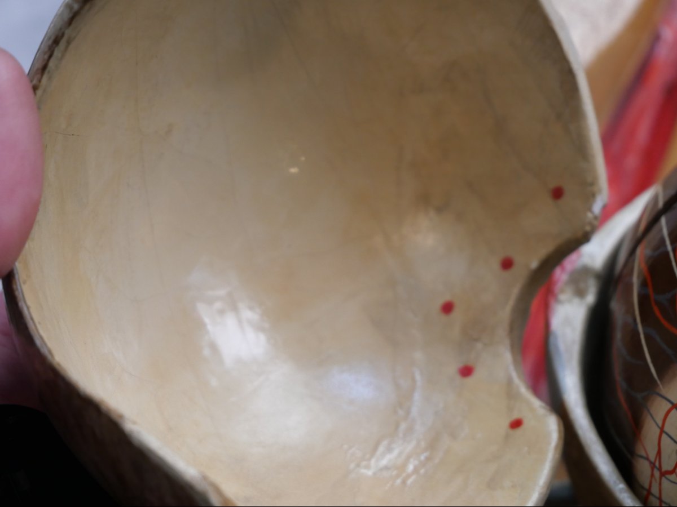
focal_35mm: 120
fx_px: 2347
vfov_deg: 12.3
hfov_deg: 16.4
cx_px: 338
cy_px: 254
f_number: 5.6
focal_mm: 60
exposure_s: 1/125
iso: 1250
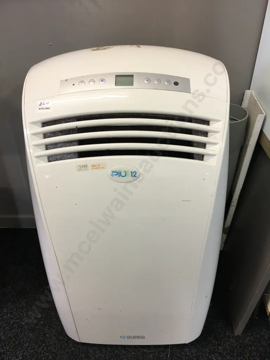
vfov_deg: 61.7
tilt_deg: -33.9
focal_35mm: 29
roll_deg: -0.6
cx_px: 135
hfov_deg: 48.2
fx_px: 302
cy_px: 180
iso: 32
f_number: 2.2
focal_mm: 4.15
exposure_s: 1/17
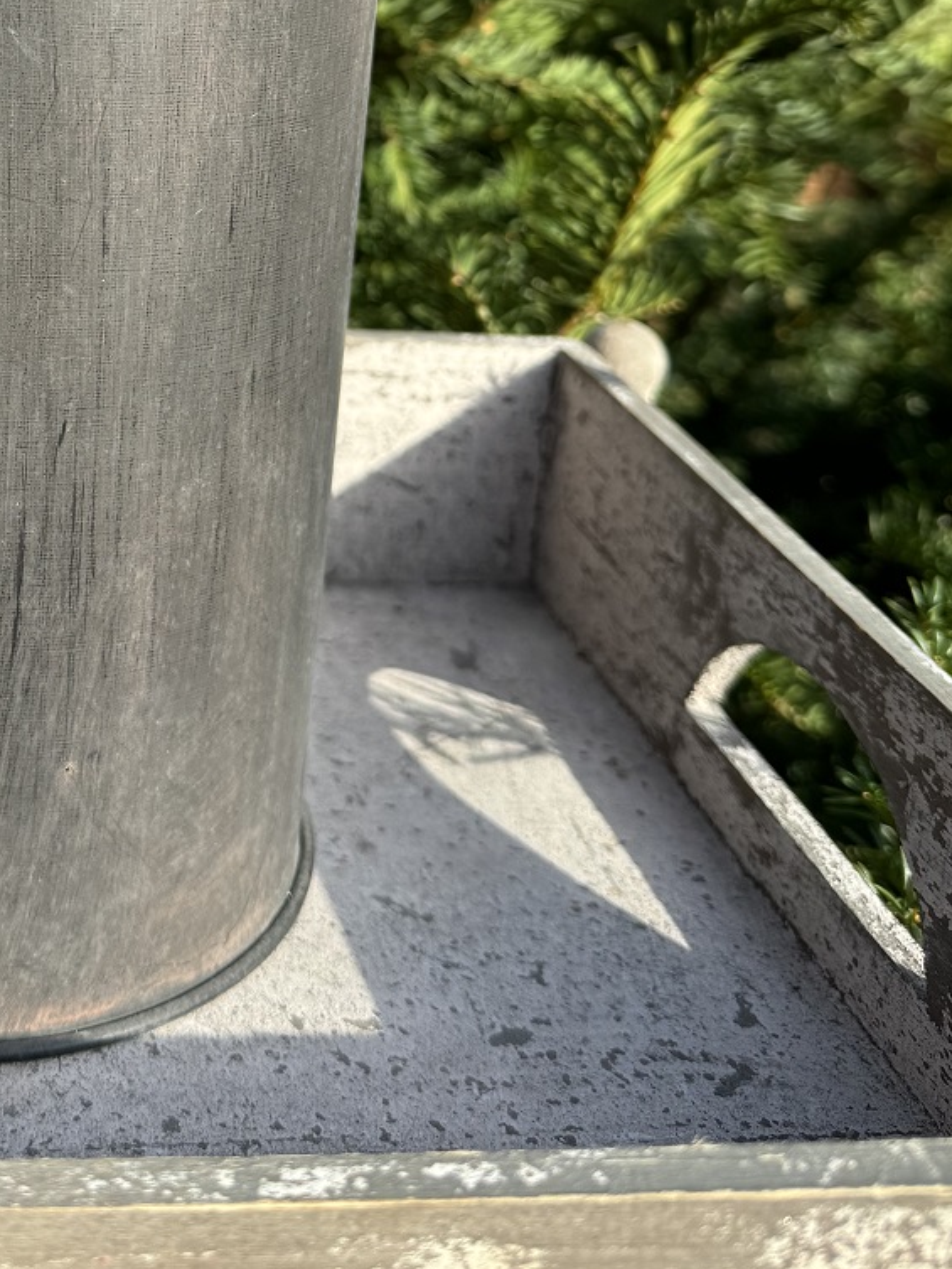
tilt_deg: -8.1
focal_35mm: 51
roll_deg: +3.6
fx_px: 1870
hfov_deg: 27.2
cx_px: 34
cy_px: 44
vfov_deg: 34.6
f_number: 1.78
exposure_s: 1/900
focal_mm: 6.76
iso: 80
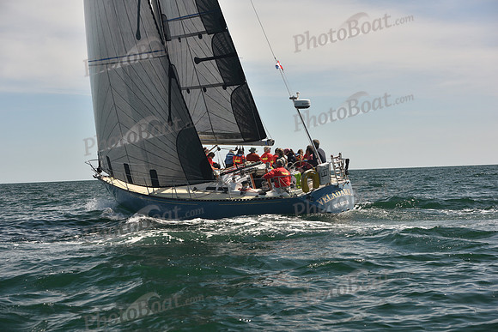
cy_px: 166
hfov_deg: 28.8
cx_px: 249
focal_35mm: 70
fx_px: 969
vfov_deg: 19.5
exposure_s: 1/640
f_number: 6.3
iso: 250
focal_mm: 70
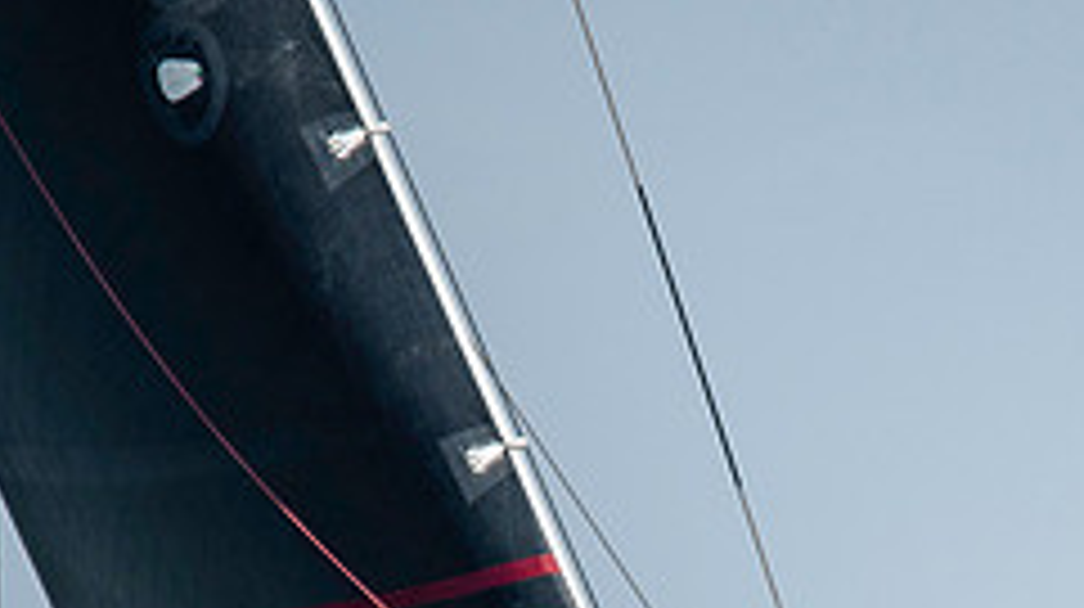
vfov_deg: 0.9
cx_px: 878
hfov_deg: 1.7
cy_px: 868
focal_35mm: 1304
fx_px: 37444
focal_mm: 300
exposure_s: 1/4000
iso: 200
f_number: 4
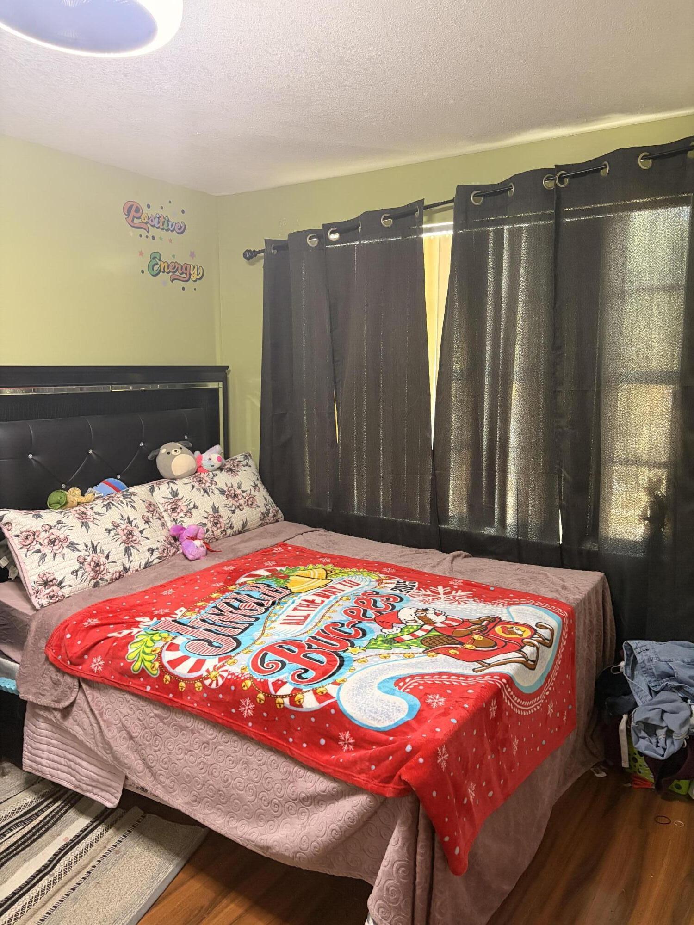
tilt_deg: -8.1
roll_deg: -1.9
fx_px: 695
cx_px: 347
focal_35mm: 26
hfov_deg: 53.1
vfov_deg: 67.3
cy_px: 462
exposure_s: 1/60
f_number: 1.6
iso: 400
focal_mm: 5.96
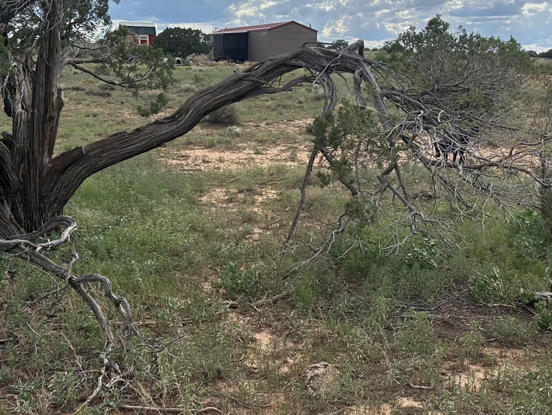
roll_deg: -1.8
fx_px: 845
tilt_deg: -8.3
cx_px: 311
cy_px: 178
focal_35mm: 53
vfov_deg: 27.5
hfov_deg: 36.1
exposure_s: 1/5525
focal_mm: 6.86
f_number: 1.78
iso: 80
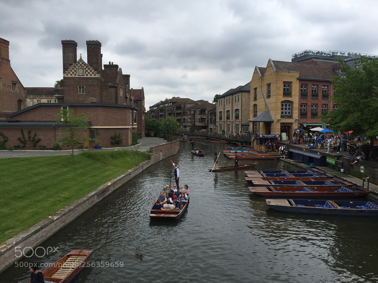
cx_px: 189
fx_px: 317
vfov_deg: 48.2
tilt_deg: -2.8
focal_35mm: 29
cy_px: 142
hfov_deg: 61.7
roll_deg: -1.1
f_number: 2.2
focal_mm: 4.15
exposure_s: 1/824
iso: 32
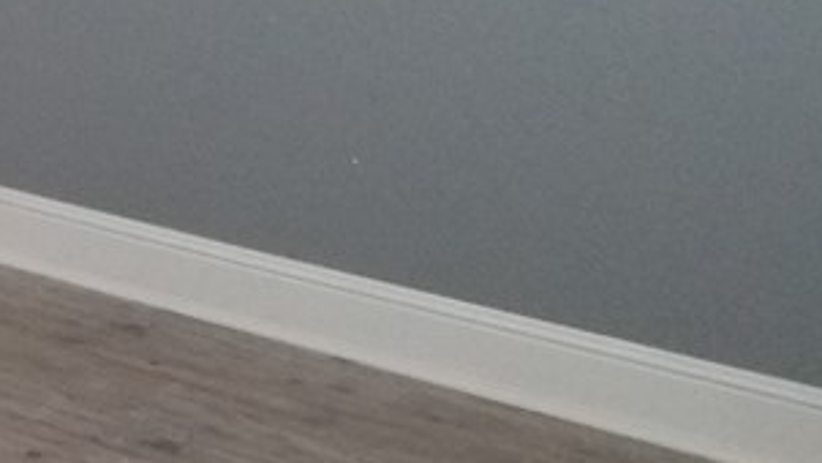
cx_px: -482
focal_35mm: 96
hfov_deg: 19.0
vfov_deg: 11.8
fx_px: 2093
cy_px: -316
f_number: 1.7
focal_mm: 4.2
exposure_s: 1/17
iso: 250
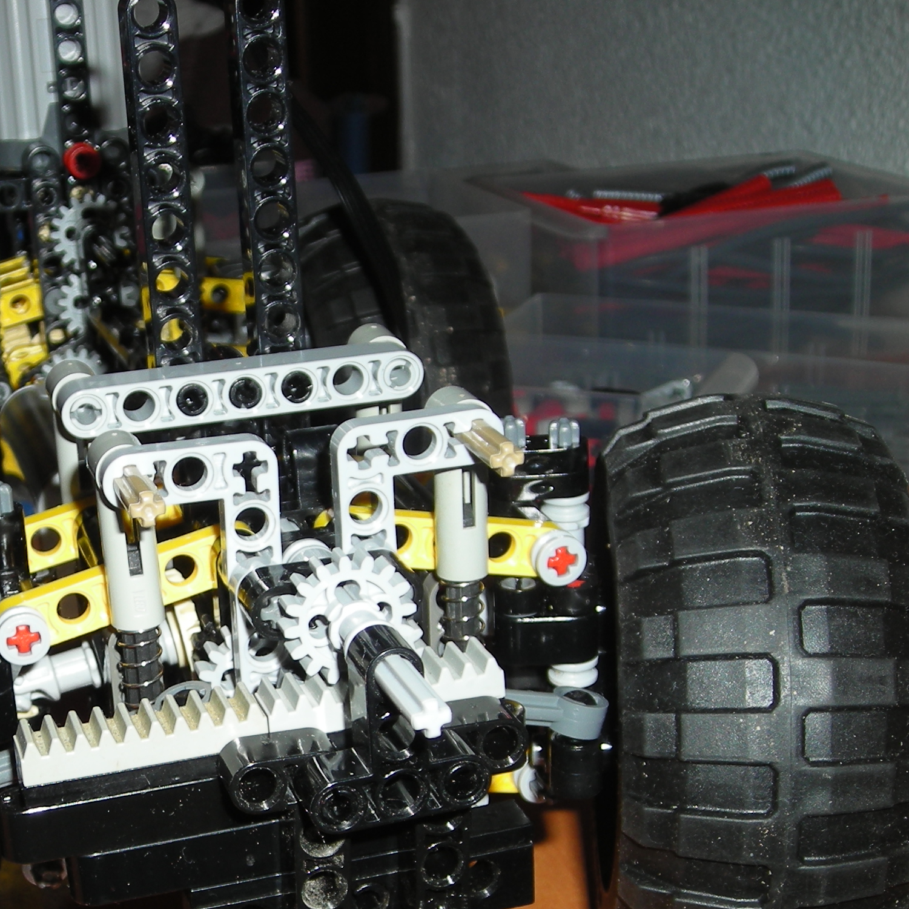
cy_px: 630
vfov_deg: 27.1
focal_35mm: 63
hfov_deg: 26.7
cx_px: 160
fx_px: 1872
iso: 50
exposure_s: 1/60
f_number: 3.2
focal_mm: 6.3
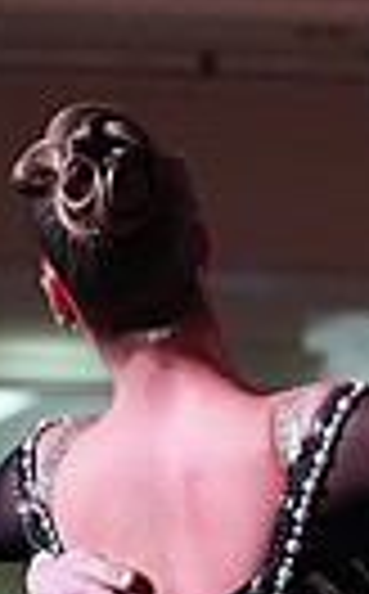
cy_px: 886
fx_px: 8792
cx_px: 407
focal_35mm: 544
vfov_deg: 3.9
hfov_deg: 2.4
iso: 8000
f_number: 5
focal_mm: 121
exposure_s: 1/400
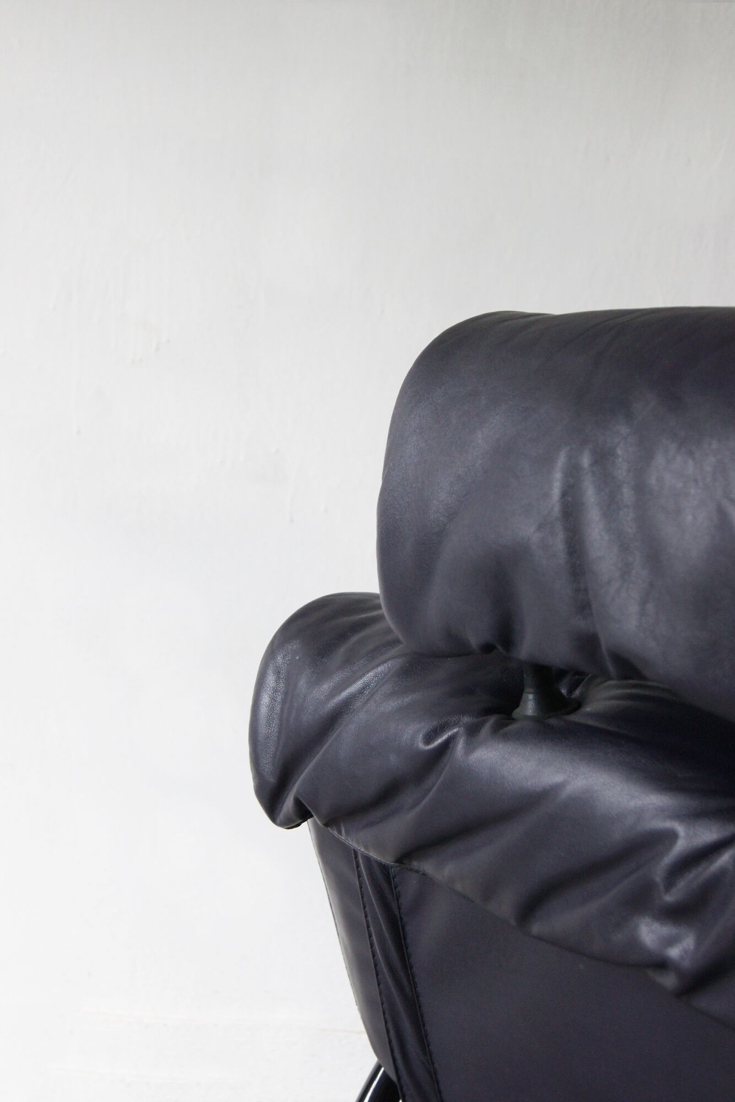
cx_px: 368
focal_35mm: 52
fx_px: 1608
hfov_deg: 25.7
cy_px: 551
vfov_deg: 37.9
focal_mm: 35
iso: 400
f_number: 5.6
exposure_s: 1/40
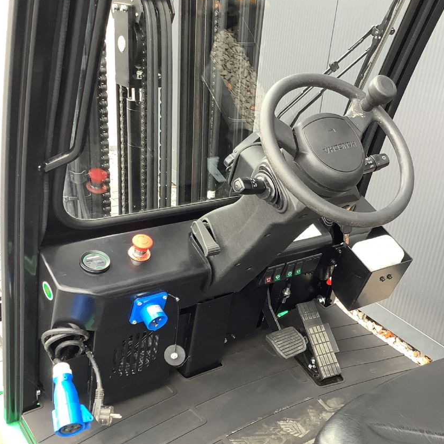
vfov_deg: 40.0
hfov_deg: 39.9
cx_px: 266
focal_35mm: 42
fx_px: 609
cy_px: 239
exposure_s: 1/60
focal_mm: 3.3
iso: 64
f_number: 2.4
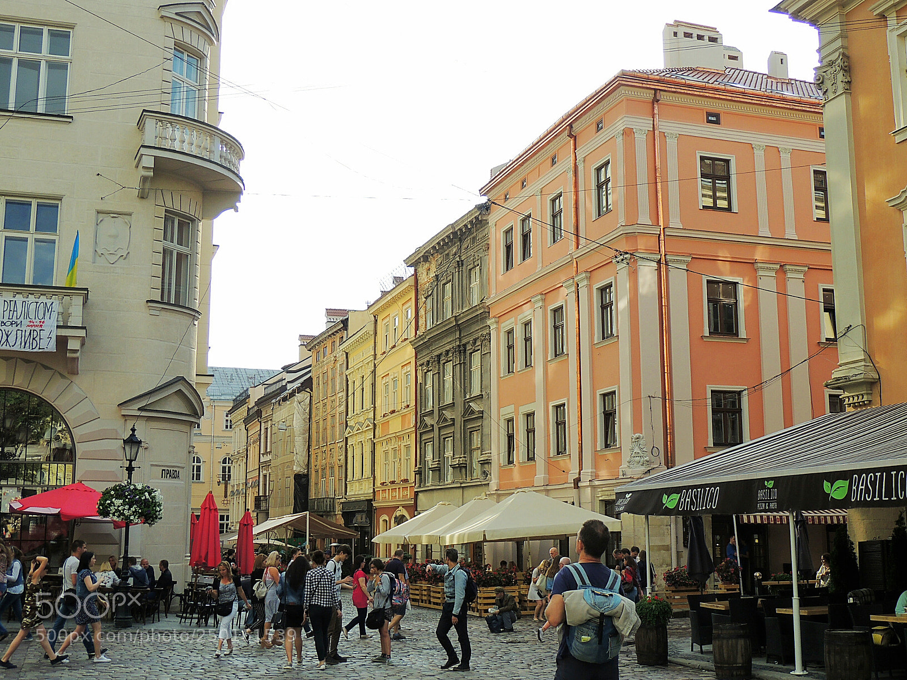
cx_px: 454
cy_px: 340
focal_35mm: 43
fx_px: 1127
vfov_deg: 33.6
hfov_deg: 43.9
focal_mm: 7.6
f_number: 3.4
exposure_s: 1/500
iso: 100
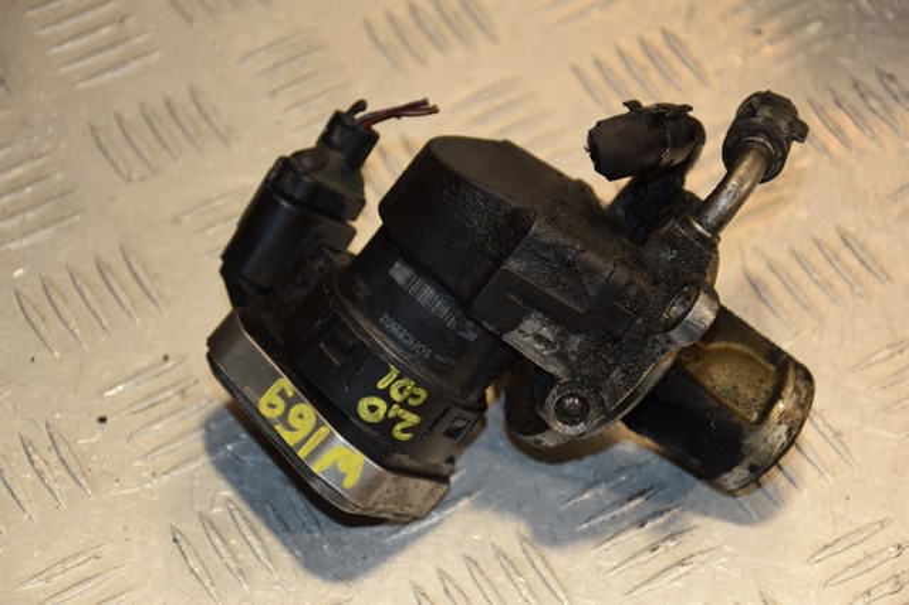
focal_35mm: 112
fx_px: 2839
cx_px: 454
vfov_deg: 12.2
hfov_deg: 18.2
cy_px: 302
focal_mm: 75
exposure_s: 1/160
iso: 800
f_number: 5.3
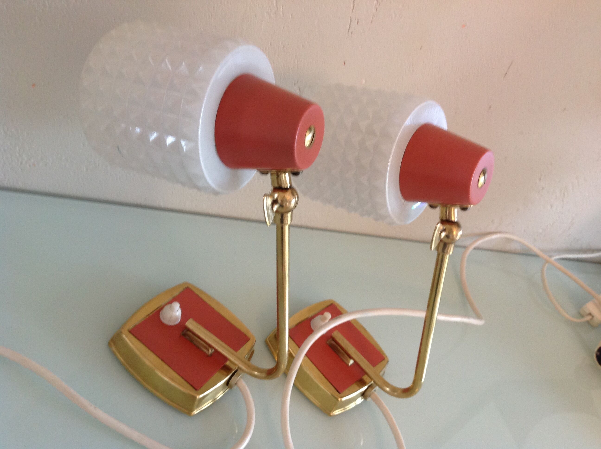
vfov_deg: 40.6
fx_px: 607
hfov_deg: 52.7
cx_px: 300
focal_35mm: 35
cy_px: 224
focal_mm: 4.28
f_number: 2.4
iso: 125
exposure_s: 1/15
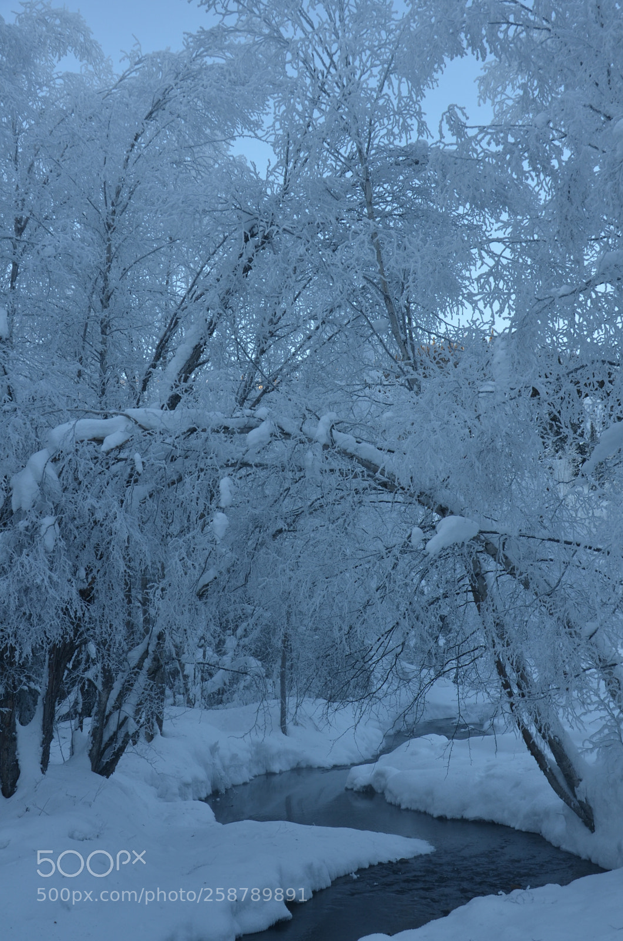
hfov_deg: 34.1
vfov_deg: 49.6
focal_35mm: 39
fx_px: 1017
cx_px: 312
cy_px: 470
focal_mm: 26
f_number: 6.3
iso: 200
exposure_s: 1/160
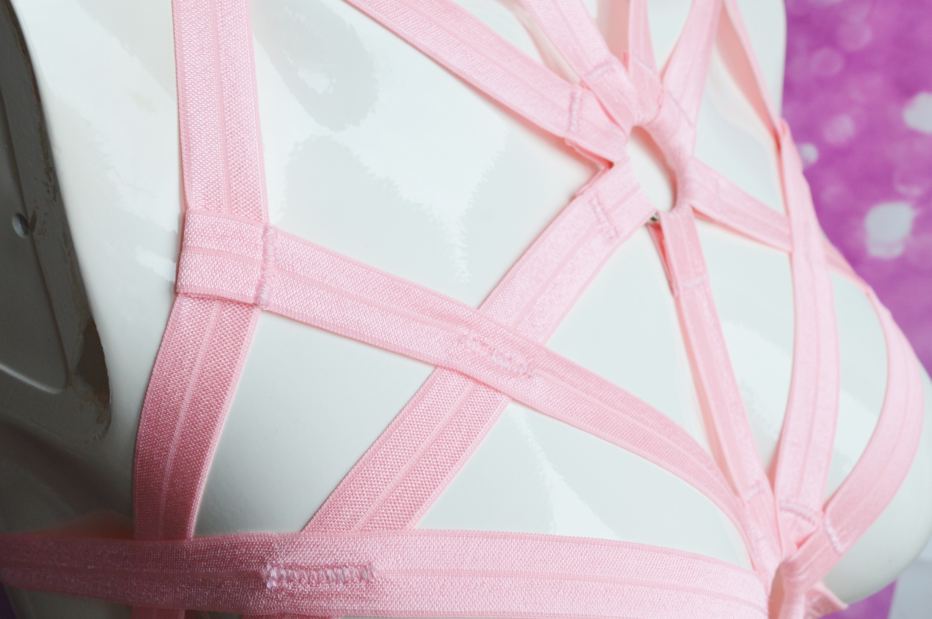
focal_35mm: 42
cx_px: 466
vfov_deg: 31.8
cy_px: 310
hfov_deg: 46.4
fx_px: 1086
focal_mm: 28
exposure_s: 1/60
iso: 400
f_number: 11
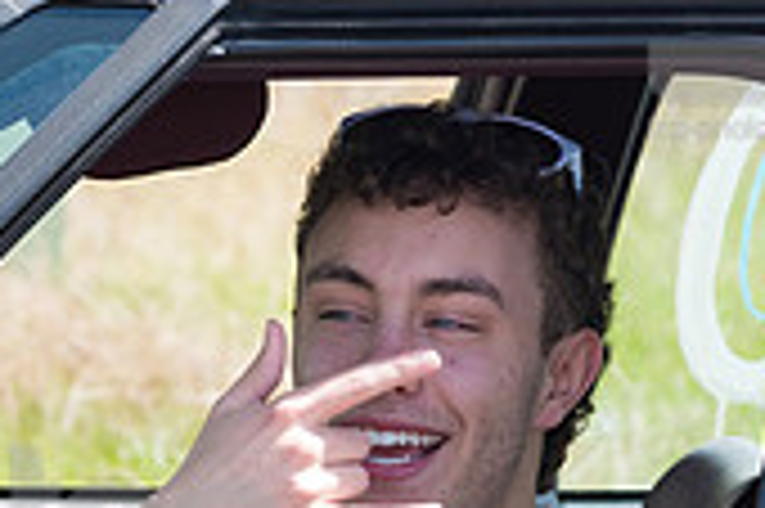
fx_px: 7260
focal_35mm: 342
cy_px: 605
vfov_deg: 4.0
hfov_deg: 6.0
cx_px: 148
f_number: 7.1
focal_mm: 100
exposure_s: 1/800
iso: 1000
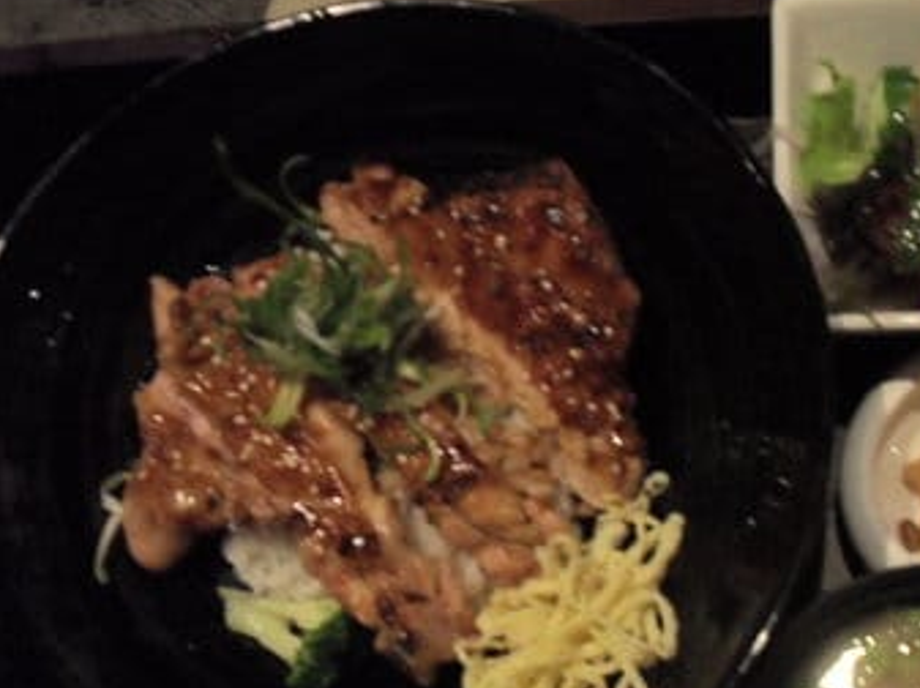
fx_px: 1381
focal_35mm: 52
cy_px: 468
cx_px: 543
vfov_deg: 27.8
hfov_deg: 36.7
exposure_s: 1/15
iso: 480
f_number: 2.8
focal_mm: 6.2
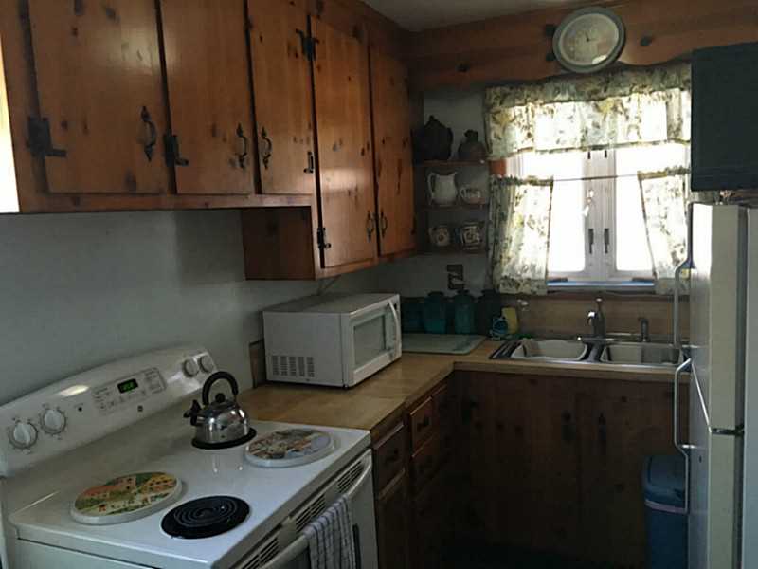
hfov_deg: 61.7
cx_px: 379
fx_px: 635
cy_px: 284
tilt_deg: -5.9
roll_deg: +2.3
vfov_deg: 48.2
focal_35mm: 29
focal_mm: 4.15
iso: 200
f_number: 2.2
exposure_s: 1/30
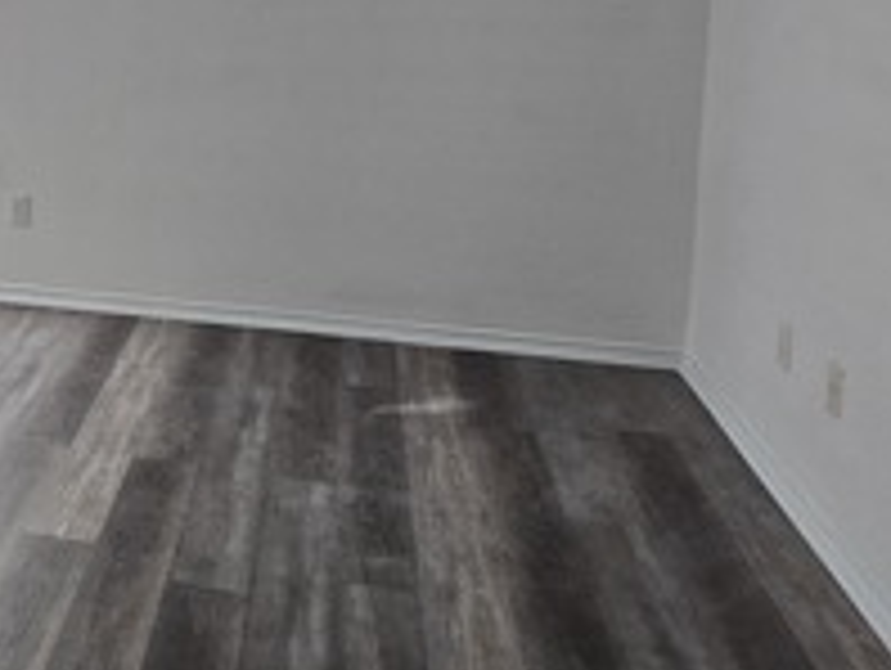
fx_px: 1082
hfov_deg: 37.4
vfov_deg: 32.6
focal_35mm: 42
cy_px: 58
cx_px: -90
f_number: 2.2
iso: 100
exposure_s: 1/60
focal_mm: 2.2
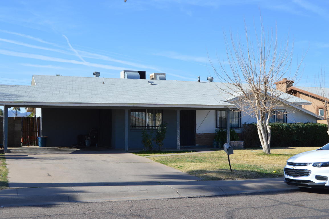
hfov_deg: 42.4
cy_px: 110
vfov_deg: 28.9
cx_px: 164
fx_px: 425
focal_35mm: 46
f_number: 8
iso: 100
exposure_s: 1/250
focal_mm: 31
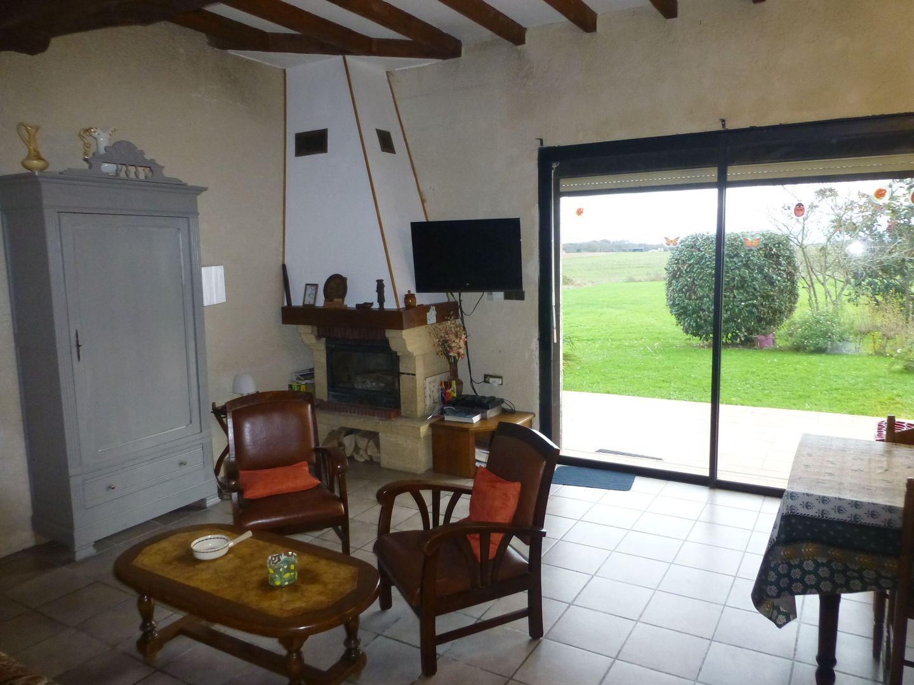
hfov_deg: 69.4
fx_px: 660
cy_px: 342
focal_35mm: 25
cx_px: 457
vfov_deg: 54.9
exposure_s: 1/60
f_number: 3.3
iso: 400
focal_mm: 4.3
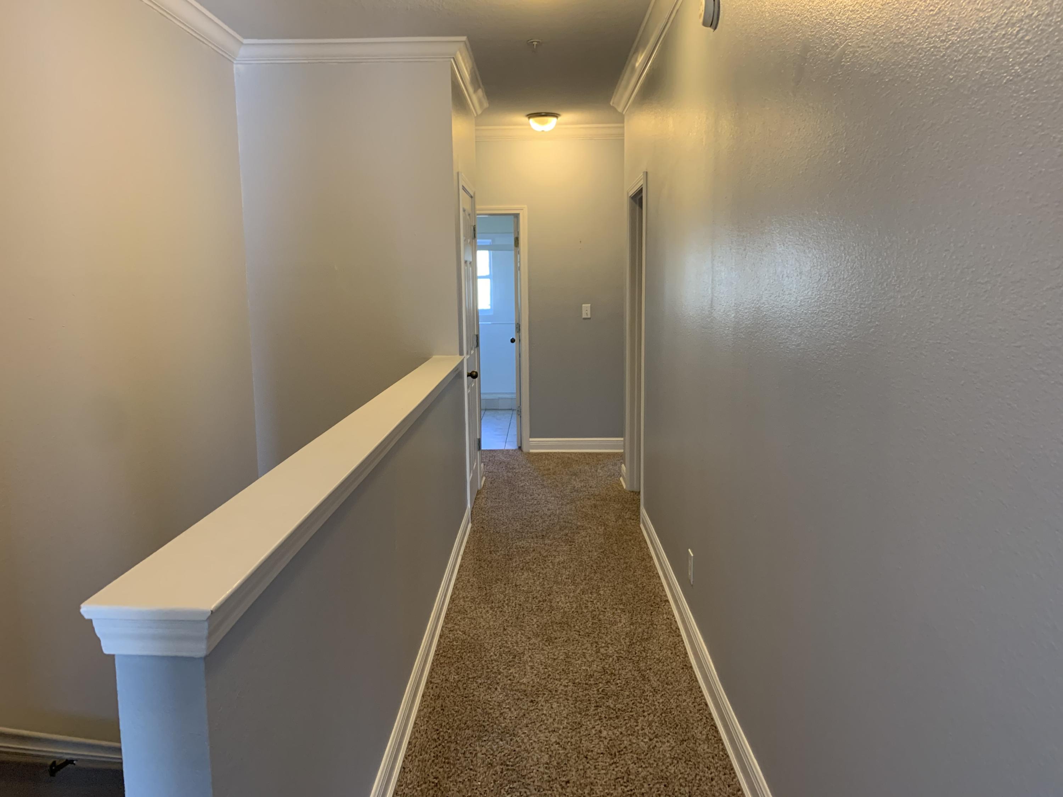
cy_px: 398
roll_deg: -0.5
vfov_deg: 53.1
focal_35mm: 26
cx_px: 532
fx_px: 798
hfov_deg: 67.3
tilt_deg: -7.4
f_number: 1.8
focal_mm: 4.25
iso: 250
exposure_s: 1/60
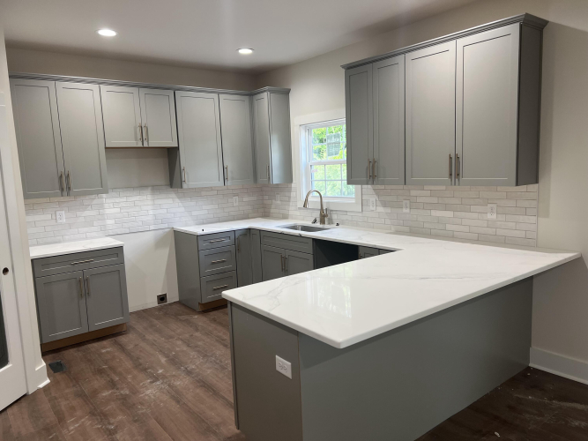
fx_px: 442
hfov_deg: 67.3
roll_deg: +2.6
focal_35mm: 26
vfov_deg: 53.0
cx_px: 294
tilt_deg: -7.4
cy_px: 220
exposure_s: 1/120
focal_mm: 5.7
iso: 125
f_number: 1.5
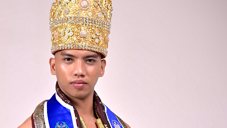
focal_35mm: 79
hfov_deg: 26.7
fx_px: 476
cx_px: 74
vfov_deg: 15.2
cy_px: 103
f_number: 3.2
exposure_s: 1/160
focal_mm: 50
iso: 100
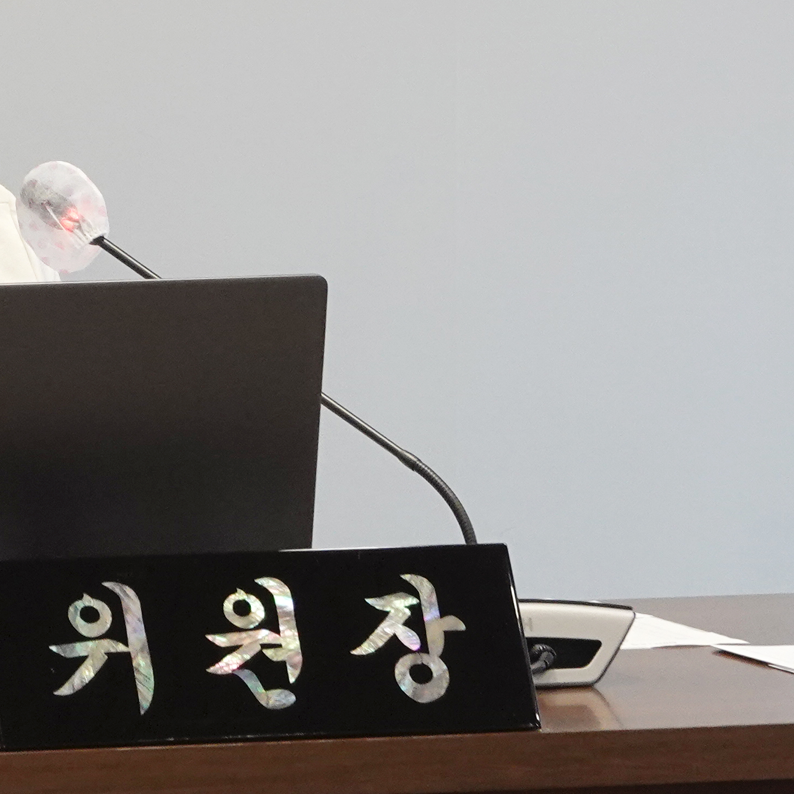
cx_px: -221
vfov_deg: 5.8
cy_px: 222
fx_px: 7863
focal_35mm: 303
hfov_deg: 5.7
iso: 800
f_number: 4.5
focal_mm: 46.97
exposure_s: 1/100
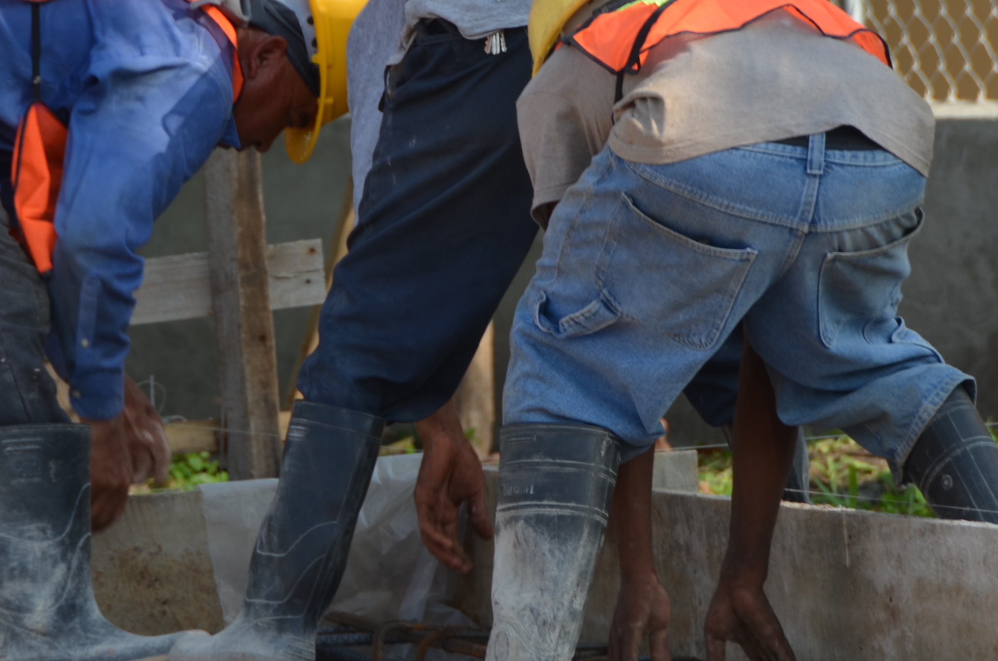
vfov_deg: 2.4
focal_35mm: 570
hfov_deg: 3.6
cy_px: 276
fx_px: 15769
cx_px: 413
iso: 100
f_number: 7.1
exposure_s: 1/200
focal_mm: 200
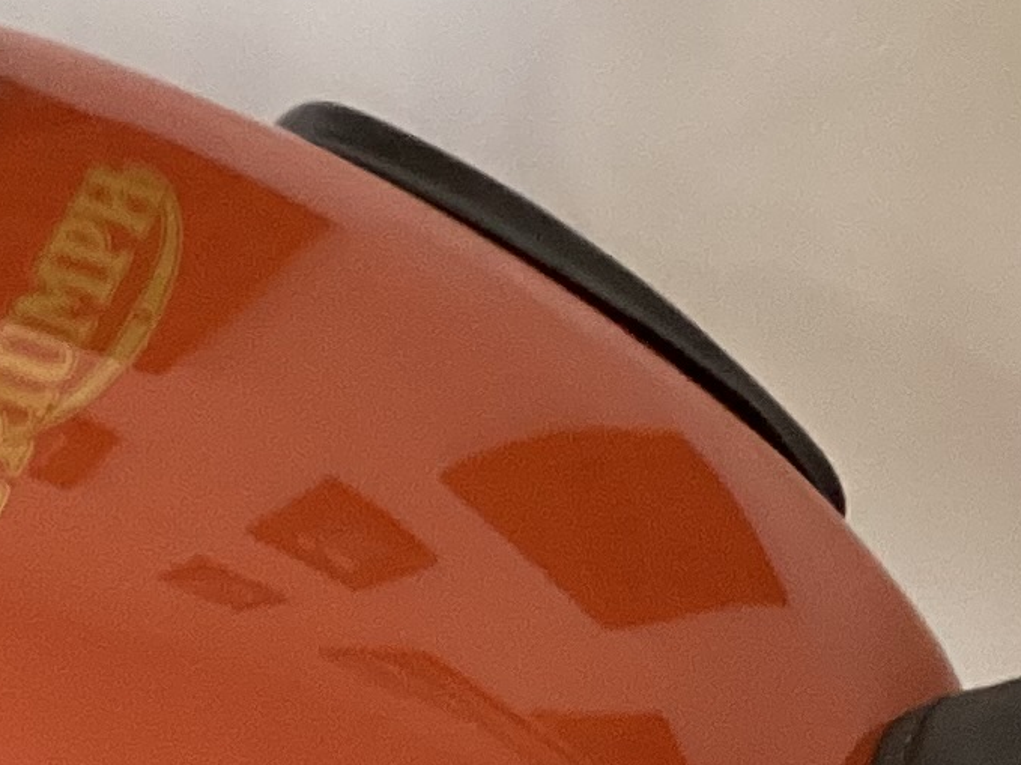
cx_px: 629
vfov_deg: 9.9
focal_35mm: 149
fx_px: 4394
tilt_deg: -48.0
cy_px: 759
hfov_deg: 13.2
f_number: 2.4
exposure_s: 1/60
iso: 320
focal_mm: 3.3
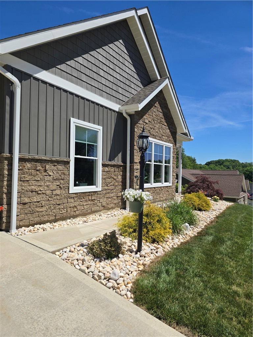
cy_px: 168
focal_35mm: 23
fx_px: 224
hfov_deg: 58.9
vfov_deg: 73.9
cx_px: 126
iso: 12
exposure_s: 1/1013
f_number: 1.7
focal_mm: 6.3
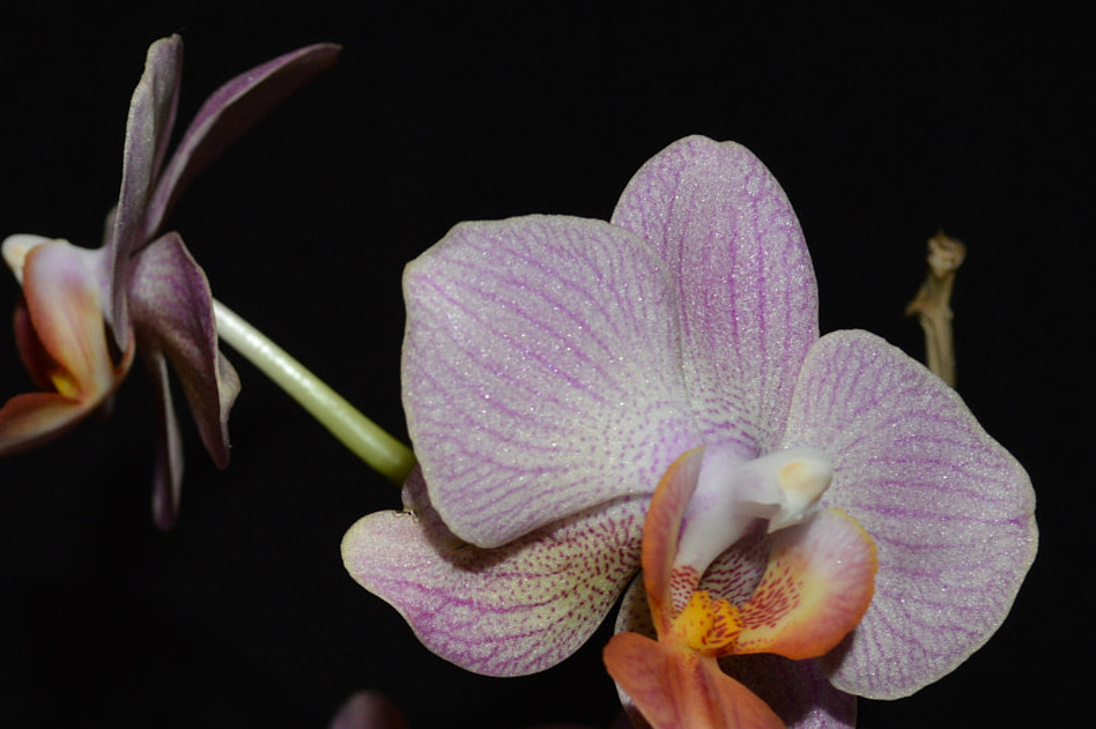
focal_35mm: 71
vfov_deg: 18.9
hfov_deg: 27.2
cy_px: 613
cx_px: 61
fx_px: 2161
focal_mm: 24
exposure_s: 1/60
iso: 400
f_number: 8
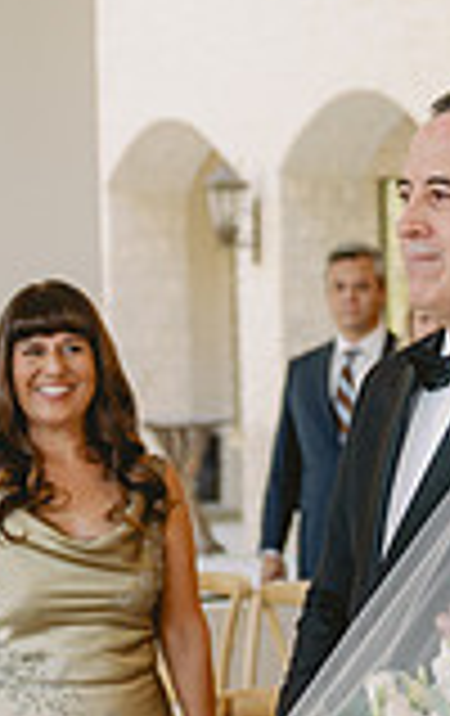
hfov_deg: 6.9
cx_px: 562
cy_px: 617
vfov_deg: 11.0
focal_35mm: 189
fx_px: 3692
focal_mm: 51
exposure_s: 1/400
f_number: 2.8
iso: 1000
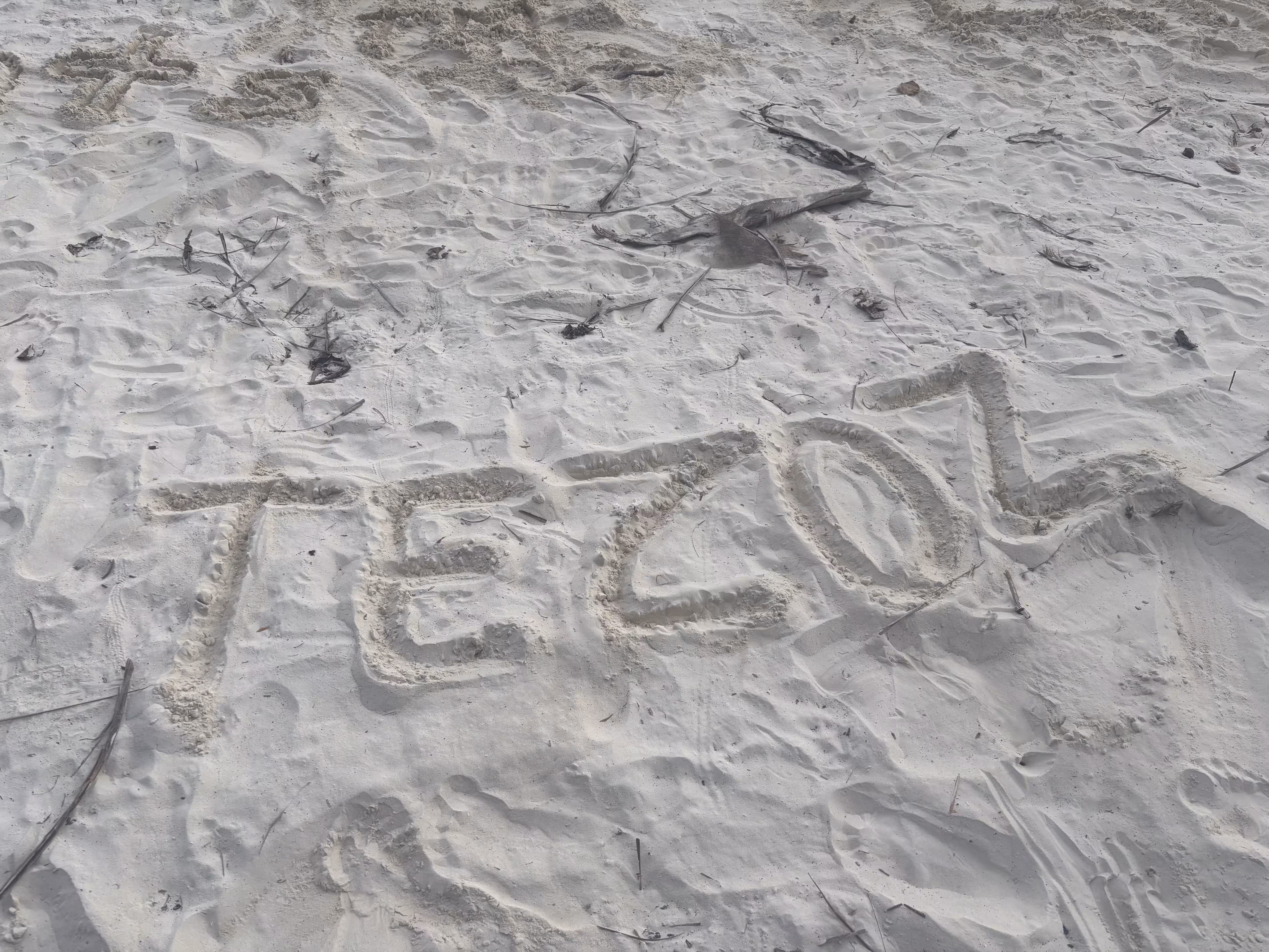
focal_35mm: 26
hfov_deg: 67.3
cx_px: 634
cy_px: 476
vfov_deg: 53.1
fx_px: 953
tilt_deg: -49.6
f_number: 1.6
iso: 50
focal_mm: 5.96
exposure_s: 1/539
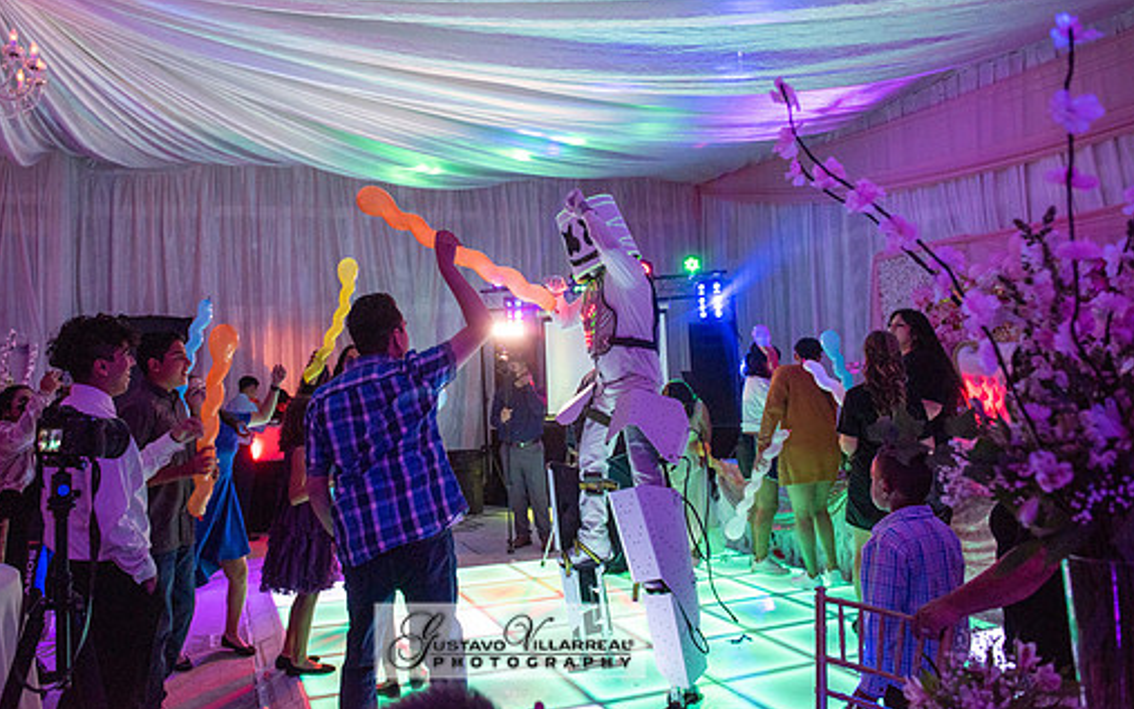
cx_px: 510
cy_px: 294
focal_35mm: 28
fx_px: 865
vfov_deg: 44.4
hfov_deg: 66.3
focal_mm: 24
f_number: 4
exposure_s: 1/160
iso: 1250
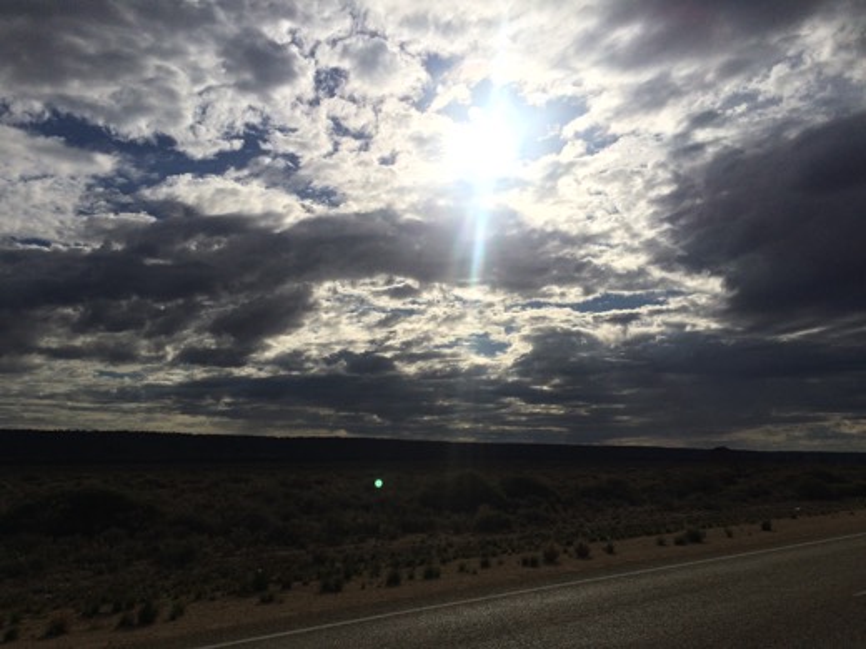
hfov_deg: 61.7
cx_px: 433
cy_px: 324
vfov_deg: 48.2
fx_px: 726
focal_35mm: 29
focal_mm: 4.15
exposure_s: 1/41667
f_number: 2.2
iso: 64
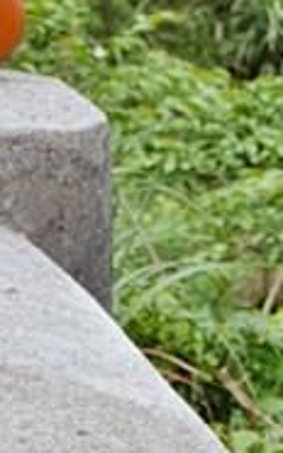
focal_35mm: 160
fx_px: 1978
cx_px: 237
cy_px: 325
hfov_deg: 8.2
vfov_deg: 13.1
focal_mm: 14
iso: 200
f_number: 4
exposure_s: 1/1000
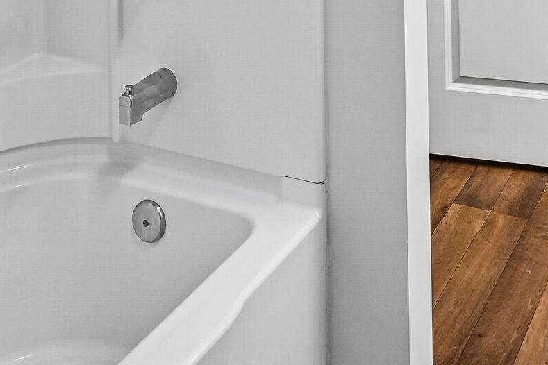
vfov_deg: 18.8
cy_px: -253
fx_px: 897
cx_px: 362
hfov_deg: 33.7
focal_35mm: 59
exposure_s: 1/15
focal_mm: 15.5
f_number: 8
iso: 450
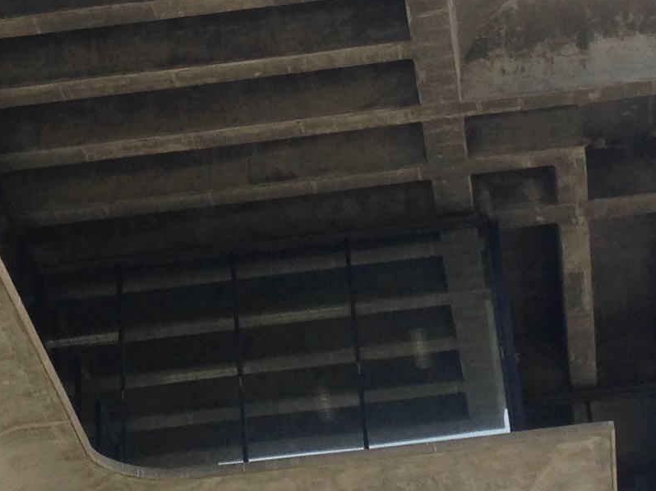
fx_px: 2558
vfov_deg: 10.8
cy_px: -120
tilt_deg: +38.6
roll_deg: +0.4
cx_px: 305
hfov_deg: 14.6
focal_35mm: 135
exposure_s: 1/1063
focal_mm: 4.12
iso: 50
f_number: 2.4
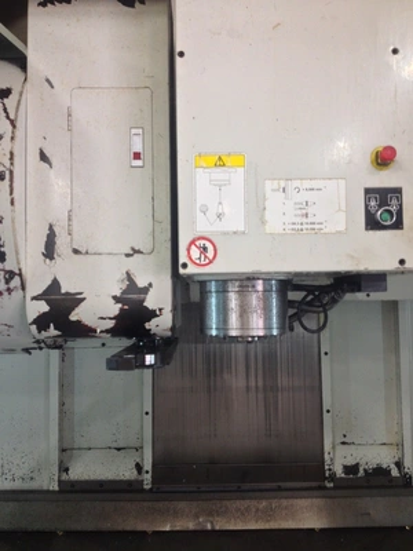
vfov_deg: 52.6
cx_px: 206
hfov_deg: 40.7
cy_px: 276
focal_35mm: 35
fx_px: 557
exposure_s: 1/20
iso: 80
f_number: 2.4
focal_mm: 4.28
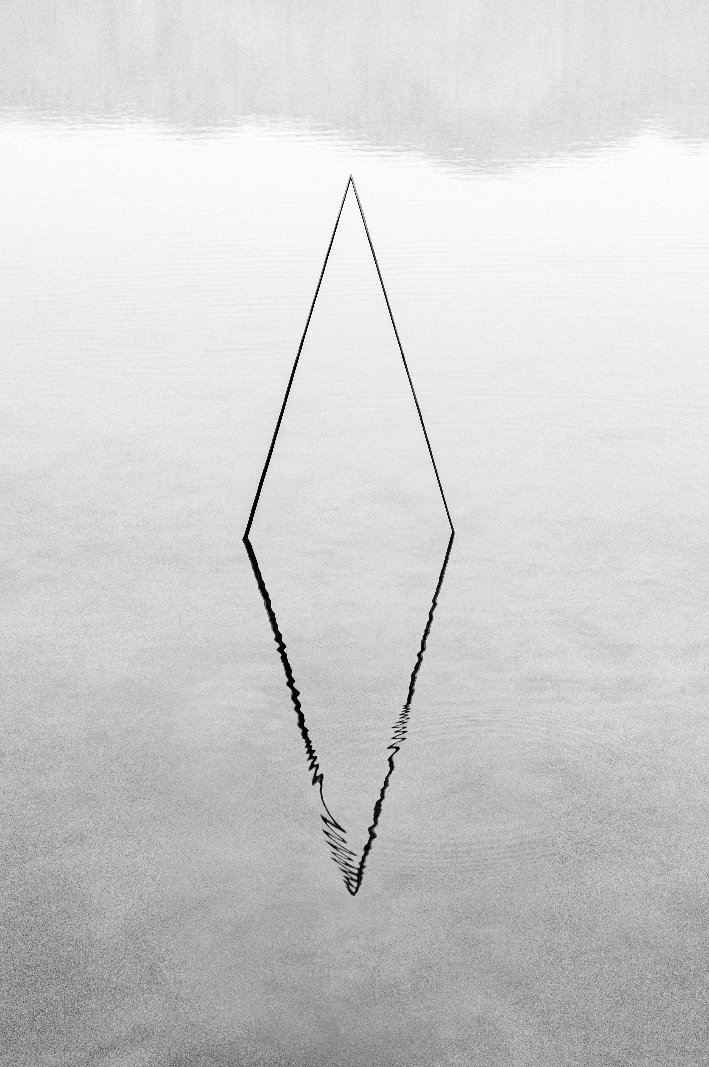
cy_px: 534
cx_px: 354
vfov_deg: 28.1
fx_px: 2131
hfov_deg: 18.9
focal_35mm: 72
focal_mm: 48
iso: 400
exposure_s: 1/200
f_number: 10
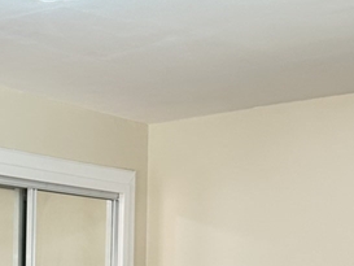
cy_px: 337
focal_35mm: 90
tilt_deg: -1.1
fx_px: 921
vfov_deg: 15.7
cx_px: 21
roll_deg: -1.2
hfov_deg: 21.2
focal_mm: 6.86
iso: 125
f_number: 1.78
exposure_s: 1/60
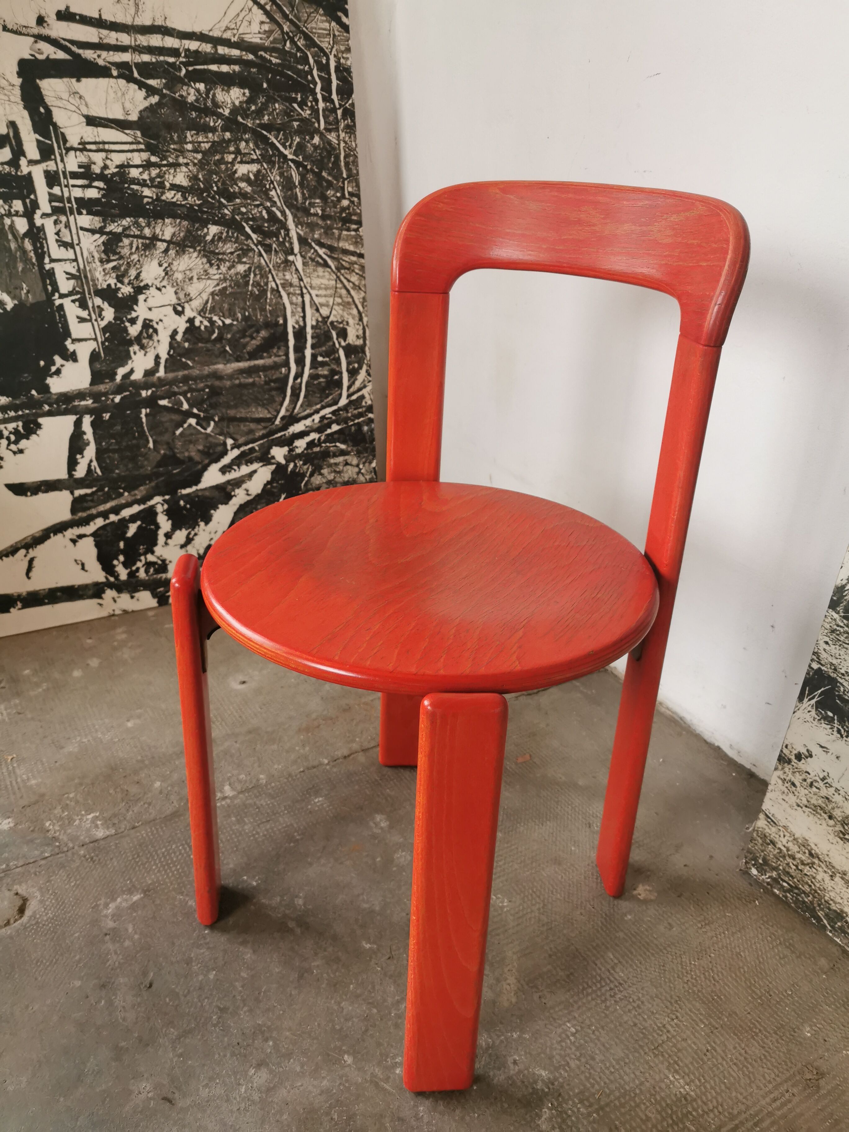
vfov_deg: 65.3
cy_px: 566
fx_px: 883
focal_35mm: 27
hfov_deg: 51.4
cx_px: 424
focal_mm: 5.56
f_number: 1.6
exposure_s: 1/100
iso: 200
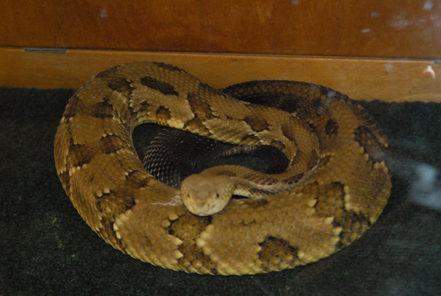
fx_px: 1105
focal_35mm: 90
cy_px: 148
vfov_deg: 15.3
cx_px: 220
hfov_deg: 22.6
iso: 1600
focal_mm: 60
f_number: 5.6
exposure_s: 1/30
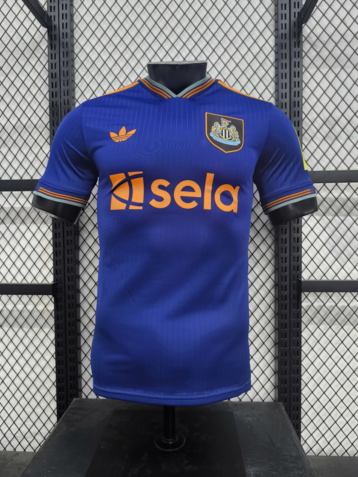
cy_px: 238
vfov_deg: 73.9
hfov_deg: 58.9
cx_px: 179
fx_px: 317
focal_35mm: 23
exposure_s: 1/50
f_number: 1.65
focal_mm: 6.14
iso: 640
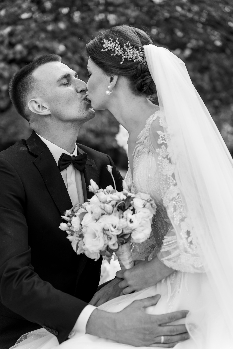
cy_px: 174
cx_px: 116
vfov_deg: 27.0
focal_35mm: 75
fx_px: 728
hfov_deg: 18.2
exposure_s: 1/400
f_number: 3.5
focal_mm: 75
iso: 125
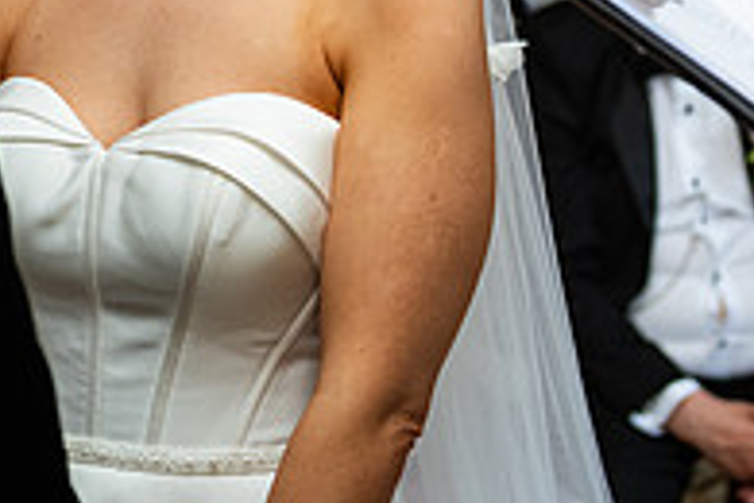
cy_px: -234
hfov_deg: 13.8
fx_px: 3120
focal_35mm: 149
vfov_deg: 9.0
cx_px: 336
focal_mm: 50
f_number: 3.5
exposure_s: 1/160
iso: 800
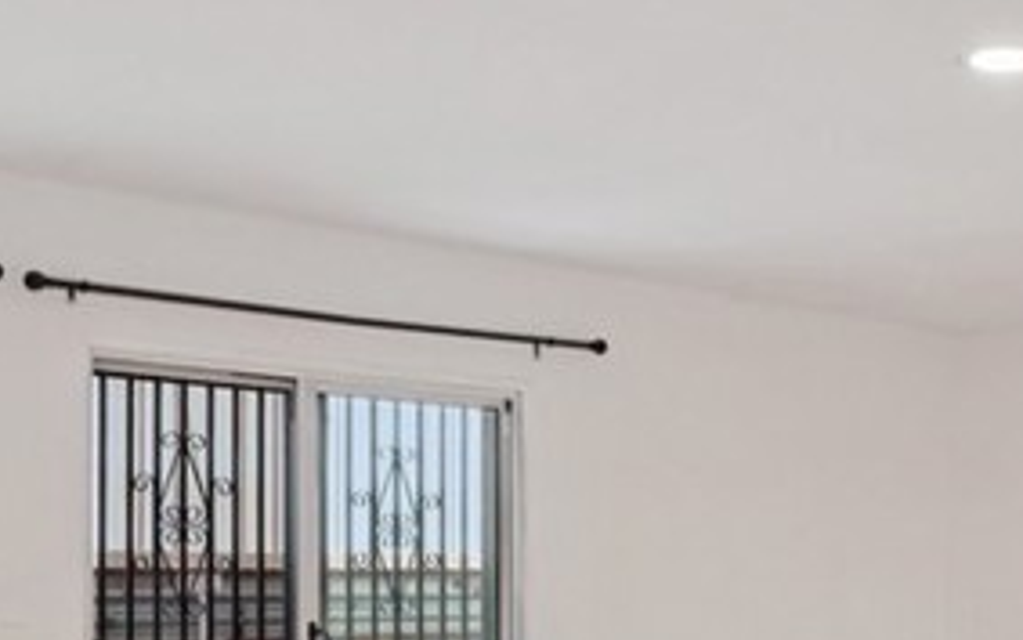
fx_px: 1645
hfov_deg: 33.7
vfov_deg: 21.2
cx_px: 788
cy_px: 651
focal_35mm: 59
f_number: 8
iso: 400
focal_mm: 16
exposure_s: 1/6
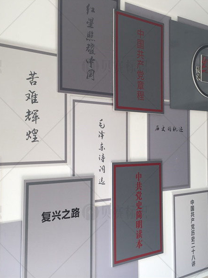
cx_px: 117
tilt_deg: +0.6
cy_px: 138
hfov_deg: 36.8
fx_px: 313
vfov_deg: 47.9
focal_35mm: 39
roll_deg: -0.9
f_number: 2.2
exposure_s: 1/100
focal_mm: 4.15
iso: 32
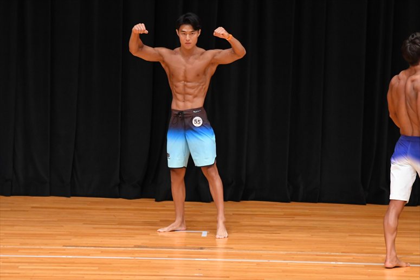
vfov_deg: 5.1
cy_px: 140
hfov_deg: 7.6
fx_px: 3149
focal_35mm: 270
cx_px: 210
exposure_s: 1/400
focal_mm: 180
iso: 4000
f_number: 5.6
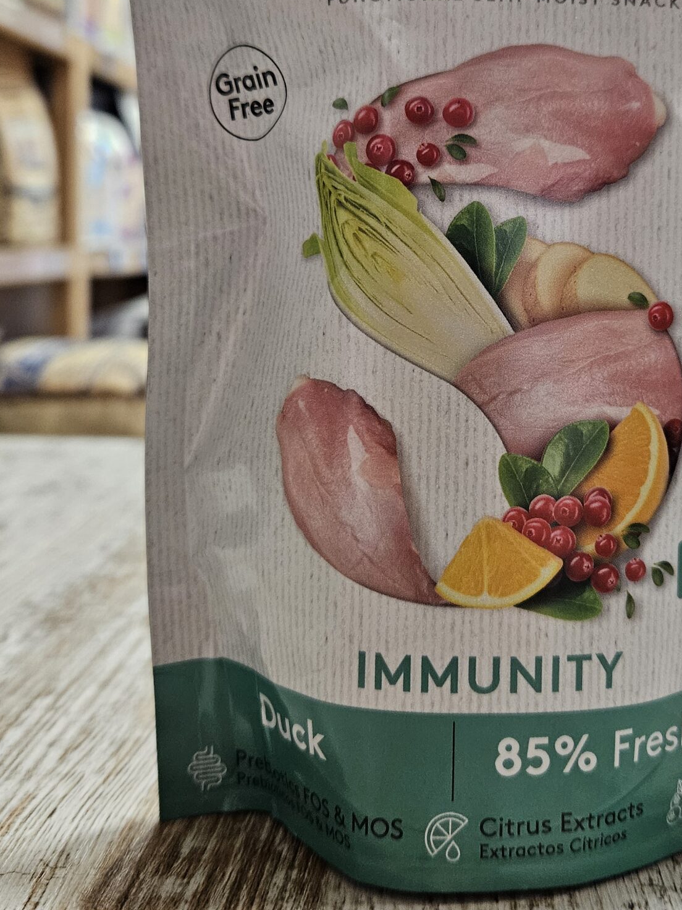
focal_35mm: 40
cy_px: 338
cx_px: 465
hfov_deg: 35.5
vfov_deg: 46.4
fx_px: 1051
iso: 500
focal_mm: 5.4
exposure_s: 1/100
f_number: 1.8
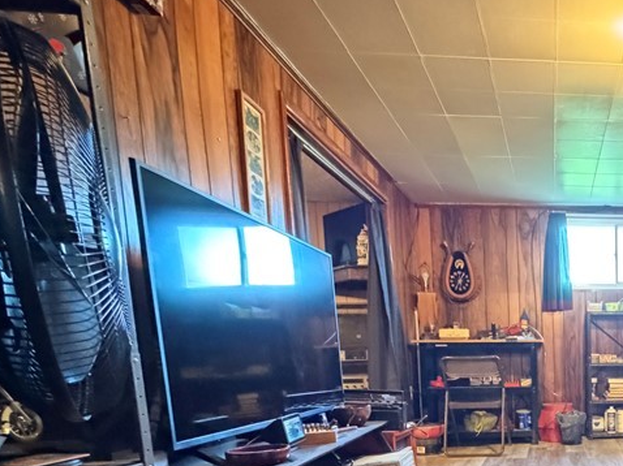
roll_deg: +0.7
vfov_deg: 42.8
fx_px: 540
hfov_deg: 49.5
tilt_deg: -7.7
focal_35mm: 30
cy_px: 420
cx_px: 616
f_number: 2.2
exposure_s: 1/24
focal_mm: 2.22
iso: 3200
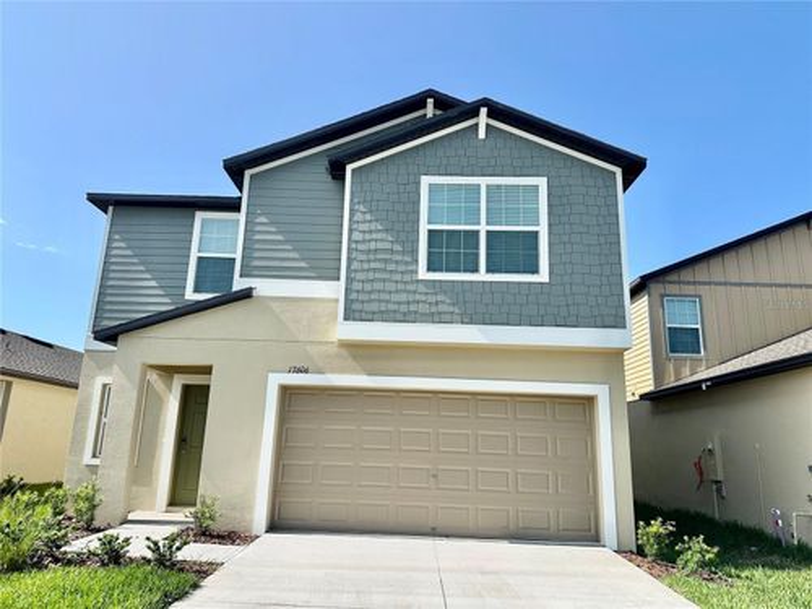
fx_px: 563
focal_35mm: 24
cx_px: 406
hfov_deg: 71.6
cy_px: 304
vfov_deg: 56.8
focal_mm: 6.86
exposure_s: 1/3861
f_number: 1.78
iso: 80
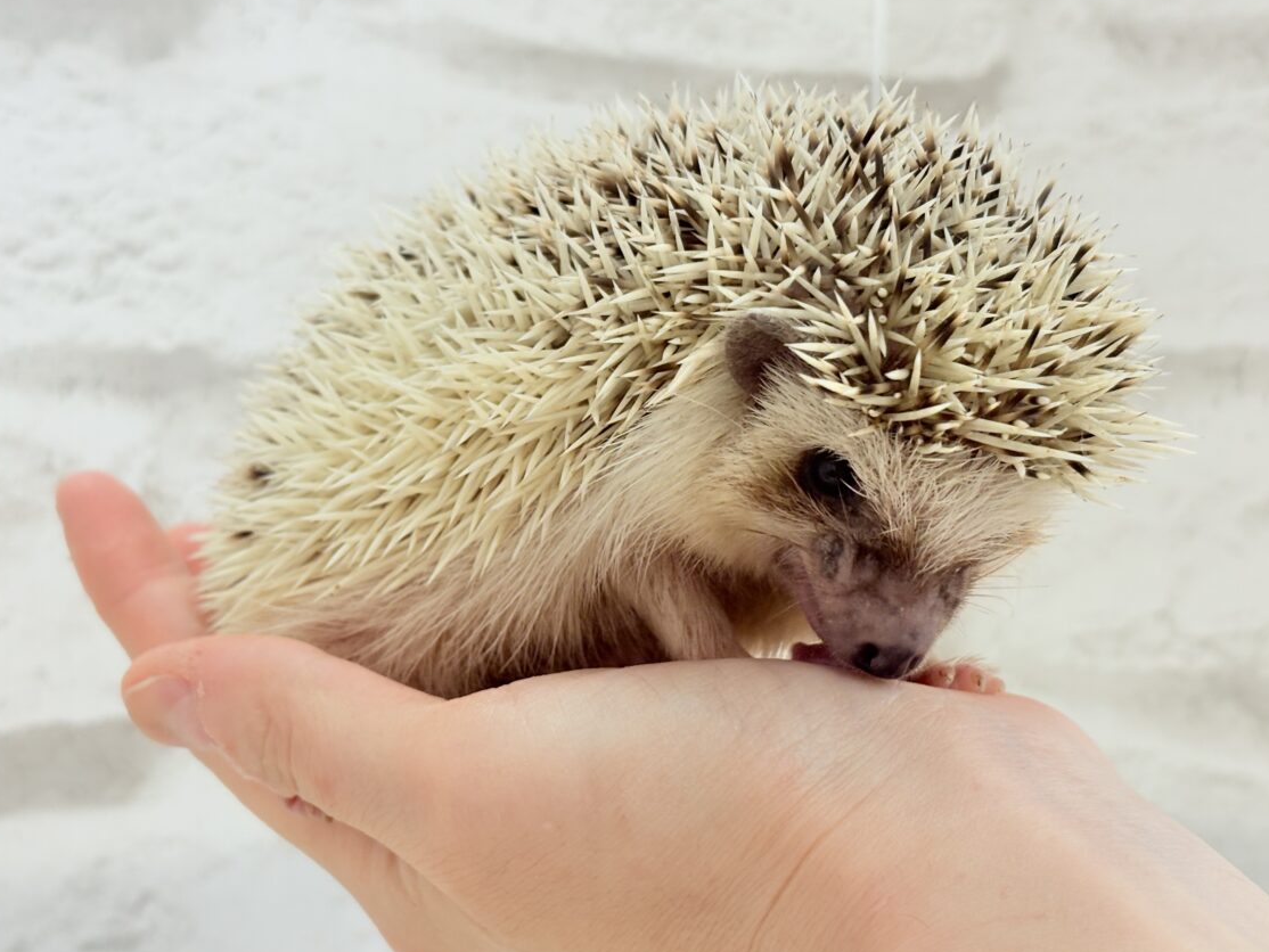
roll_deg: +1.1
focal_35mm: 56
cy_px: 477
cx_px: 597
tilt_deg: +0.2
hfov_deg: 34.3
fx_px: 2053
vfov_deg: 26.1
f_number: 1.6
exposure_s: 1/100
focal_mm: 5.96
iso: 64
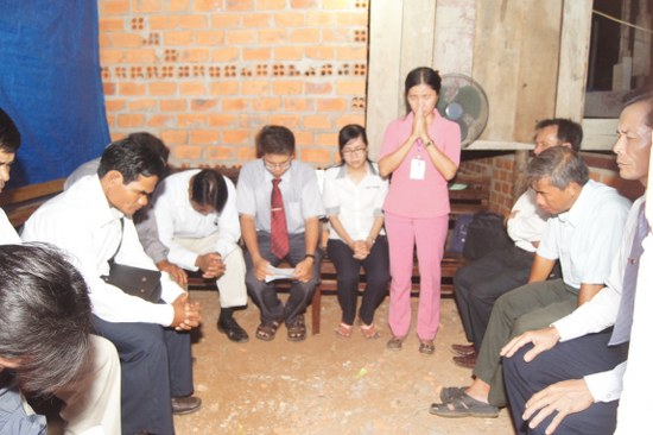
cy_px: 218
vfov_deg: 47.9
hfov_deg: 67.4
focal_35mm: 27
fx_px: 489
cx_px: 326
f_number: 3.5
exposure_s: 1/80
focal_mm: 18
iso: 1600
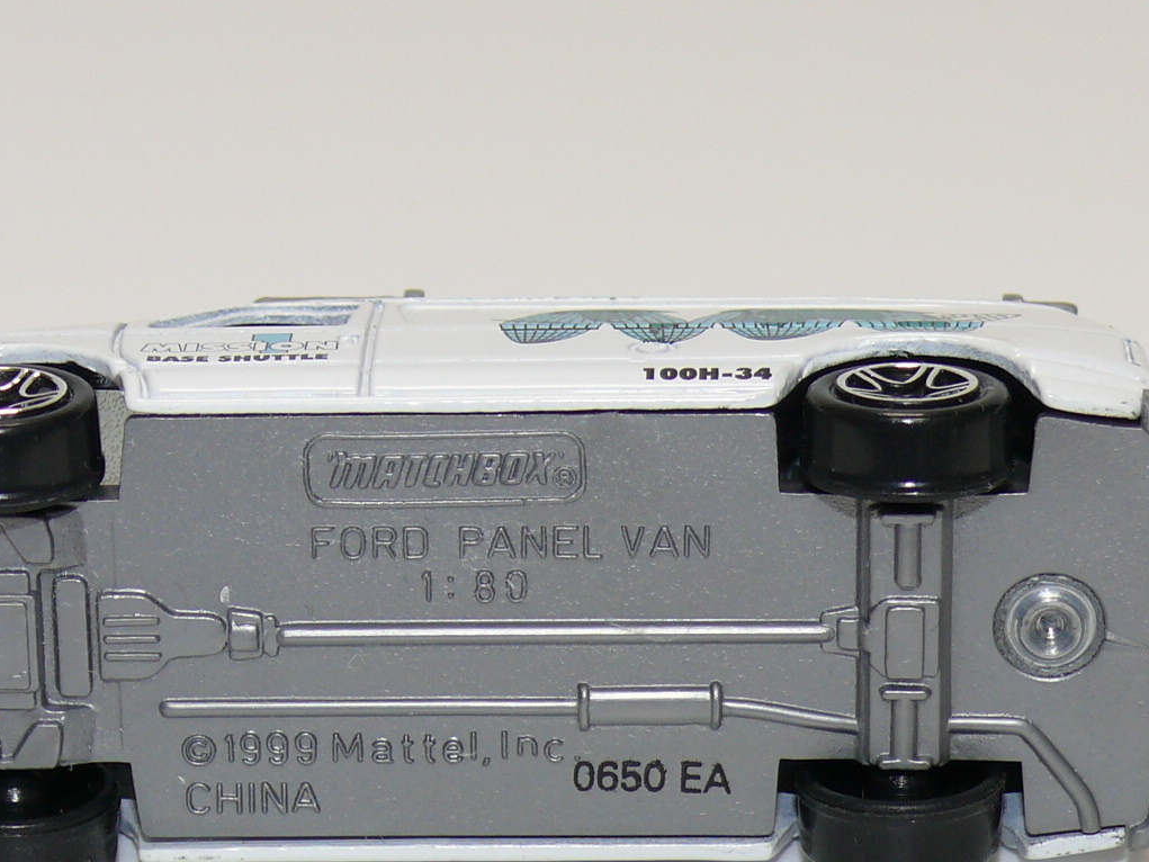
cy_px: 502
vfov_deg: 9.8
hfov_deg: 13.0
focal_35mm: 152
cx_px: 520
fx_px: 5046
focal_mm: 13.1
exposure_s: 1/30
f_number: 4
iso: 100
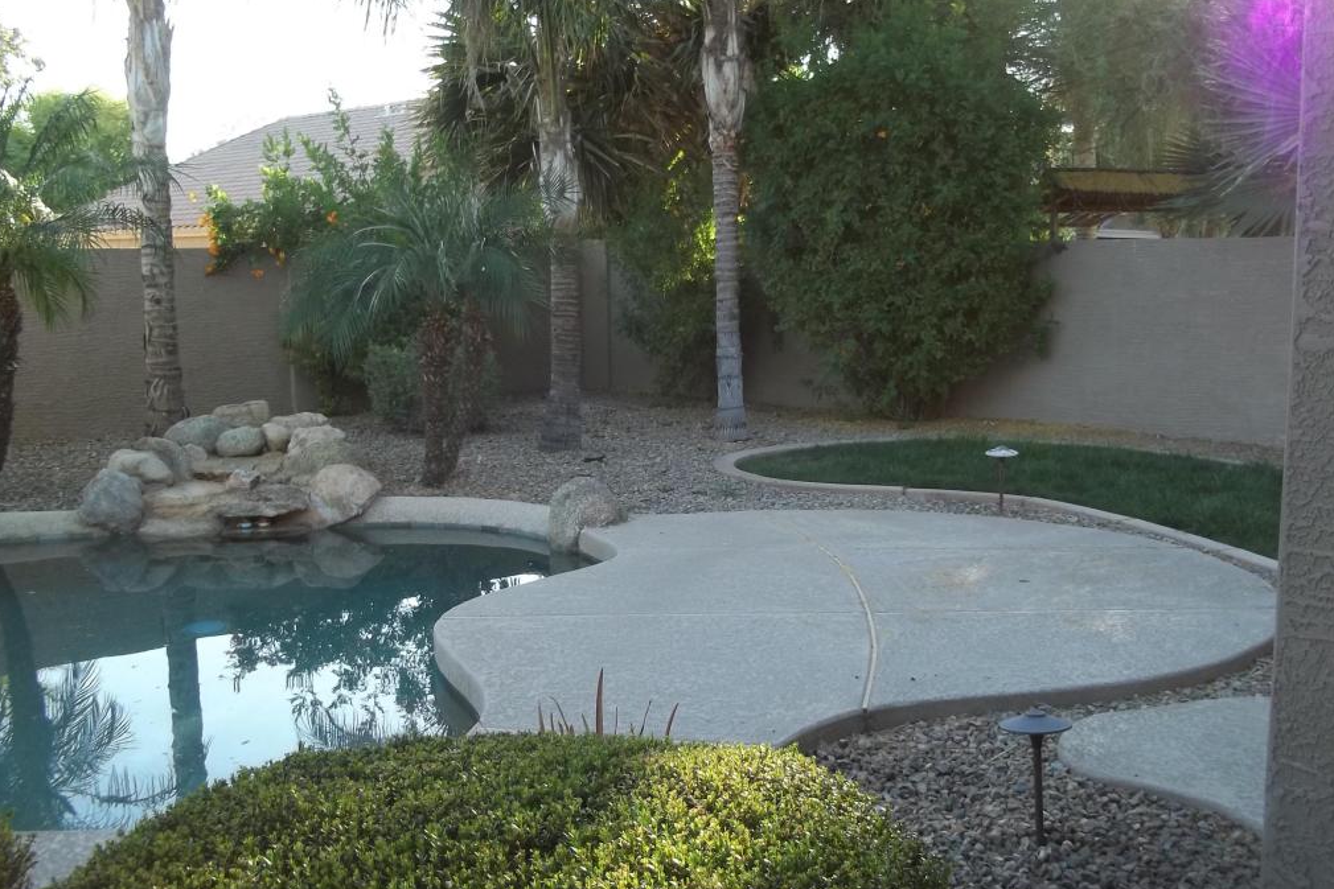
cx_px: 670
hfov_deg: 50.7
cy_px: 481
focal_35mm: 38
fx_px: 1408
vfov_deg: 35.0
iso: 64
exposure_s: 1/80
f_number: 3.1
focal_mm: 6.5
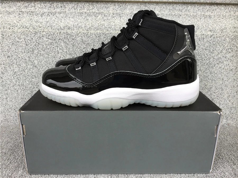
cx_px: 119
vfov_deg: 45.4
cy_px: 89
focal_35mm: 31
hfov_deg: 58.4
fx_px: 213
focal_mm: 3.3
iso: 32
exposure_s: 1/100
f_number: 2.4
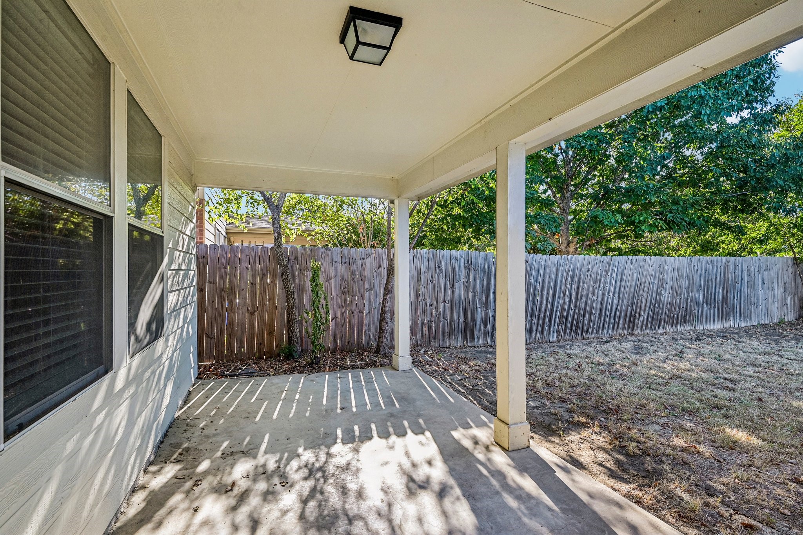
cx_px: 402
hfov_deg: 93.3
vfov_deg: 70.4
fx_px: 379
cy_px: 268
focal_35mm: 17
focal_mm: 17
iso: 400
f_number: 8
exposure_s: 1/200
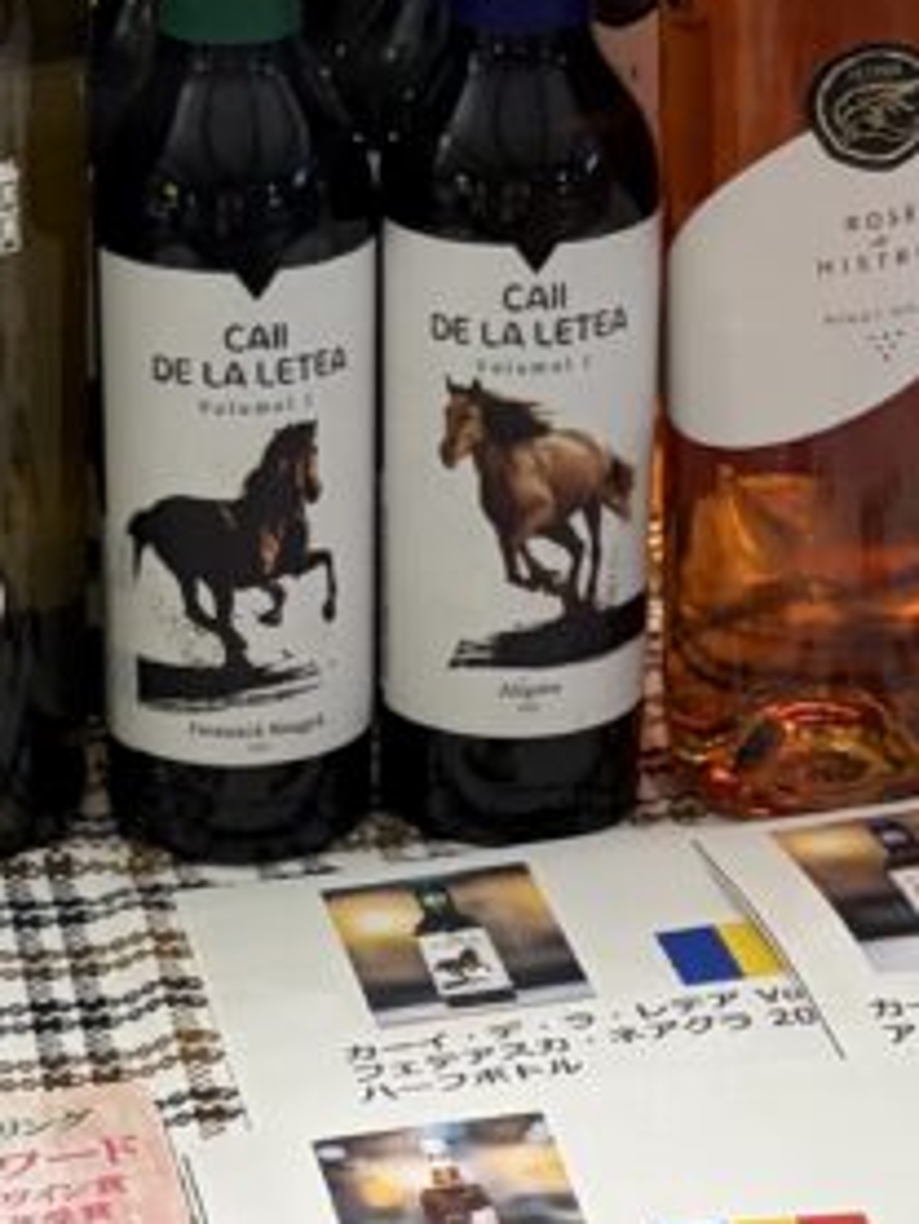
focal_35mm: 96
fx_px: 3396
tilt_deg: -31.1
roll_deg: +0.8
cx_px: 389
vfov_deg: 20.4
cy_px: 817
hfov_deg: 15.4
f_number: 1.6
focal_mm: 5.96
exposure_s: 1/50
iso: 160
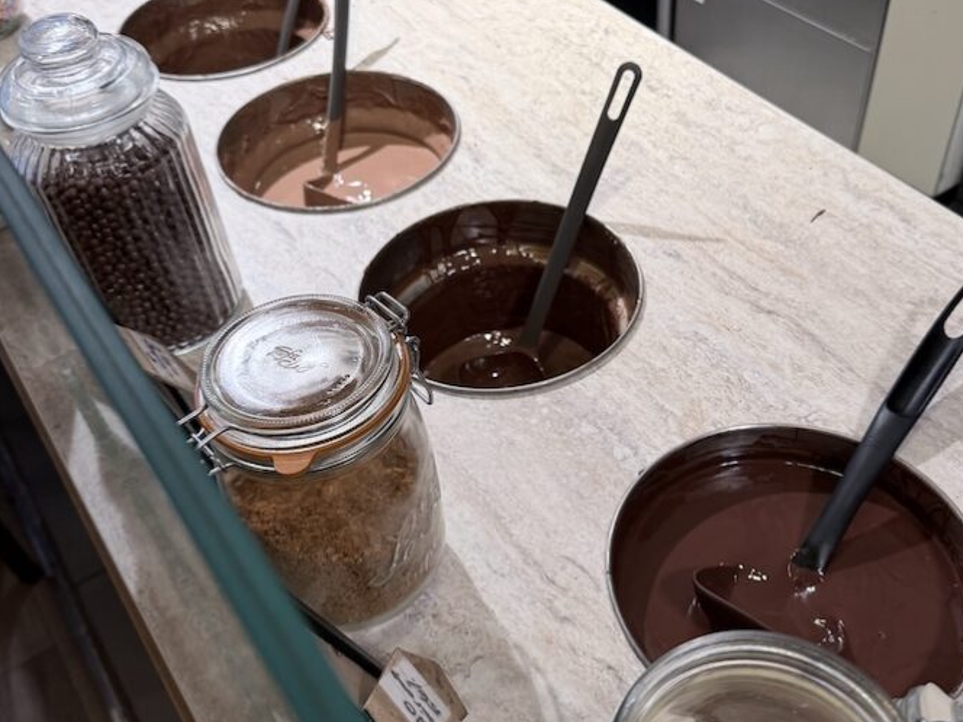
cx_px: 531
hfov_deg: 50.1
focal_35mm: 37
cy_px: 378
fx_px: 1029
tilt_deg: -47.0
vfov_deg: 38.7
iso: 160
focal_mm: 6.76
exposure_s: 1/100
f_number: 1.78
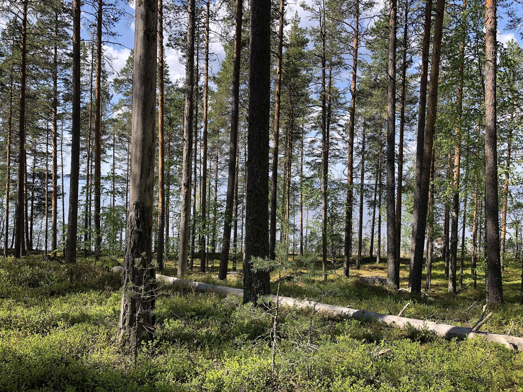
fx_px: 423
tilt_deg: -1.0
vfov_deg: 49.7
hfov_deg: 63.4
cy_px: 196
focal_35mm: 28
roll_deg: -1.0
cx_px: 262
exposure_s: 1/783
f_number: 1.8
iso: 20
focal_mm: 3.99
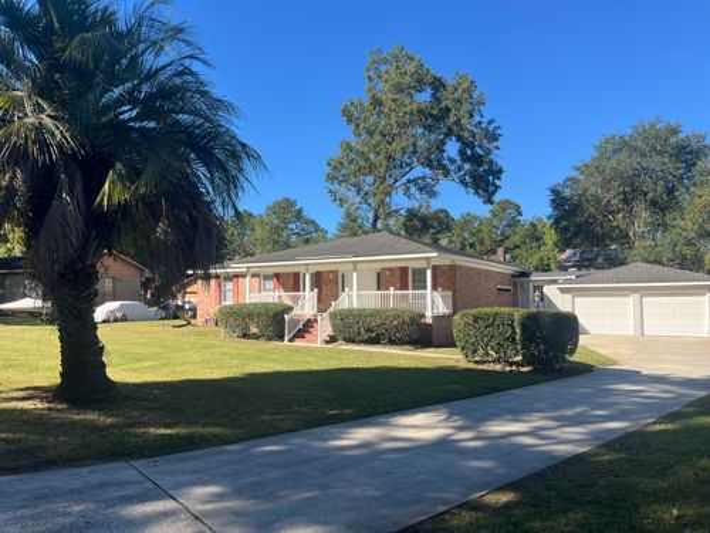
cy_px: 266
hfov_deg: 67.3
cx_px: 355
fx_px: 533
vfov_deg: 53.1
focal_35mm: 26
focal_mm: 5.1
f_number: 1.6
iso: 50
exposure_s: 1/1517
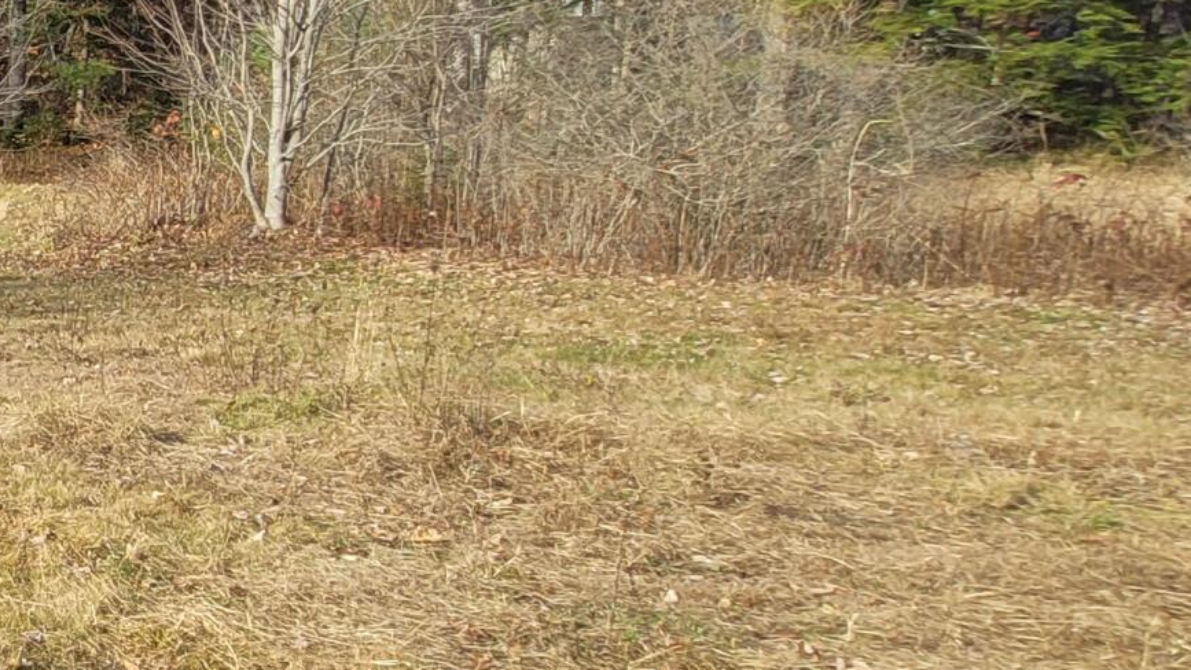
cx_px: -724
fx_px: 1548
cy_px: 258
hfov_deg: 26.0
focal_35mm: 49
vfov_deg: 24.4
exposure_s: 1/594
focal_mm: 1.74
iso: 40
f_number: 2.2
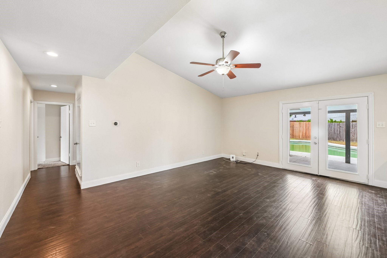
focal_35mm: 14
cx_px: 194
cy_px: 129
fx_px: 150
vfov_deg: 81.2
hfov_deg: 104.3
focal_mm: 14
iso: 400
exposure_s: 1/25
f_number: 8
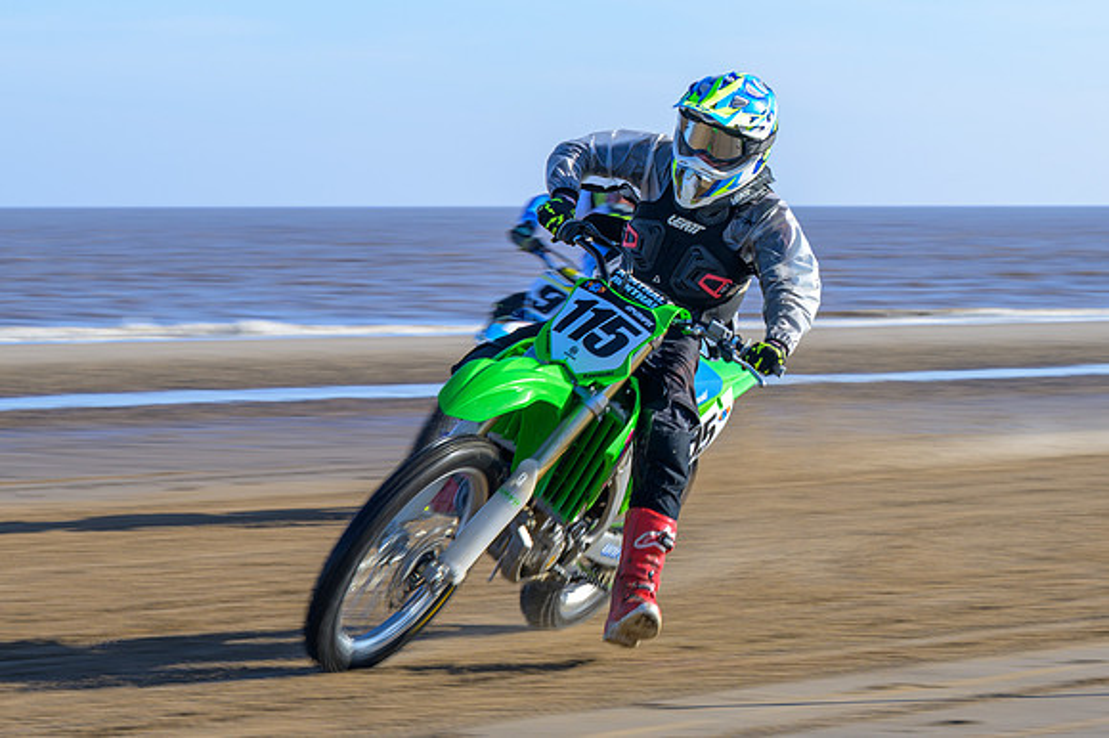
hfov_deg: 14.1
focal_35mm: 145
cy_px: 416
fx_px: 4469
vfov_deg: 9.4
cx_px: 490
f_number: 8
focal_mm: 74
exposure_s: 1/125
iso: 64
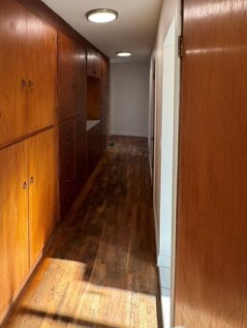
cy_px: 96
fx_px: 209
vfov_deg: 72.8
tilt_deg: -2.1
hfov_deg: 59.8
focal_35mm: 22
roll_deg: -0.3
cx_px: 83
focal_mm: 2.22
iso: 160
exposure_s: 1/60
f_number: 2.2
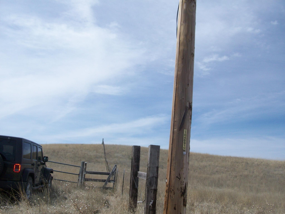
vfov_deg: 41.8
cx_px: 142
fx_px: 280
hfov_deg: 54.0
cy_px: 107
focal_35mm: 34
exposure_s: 1/515
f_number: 5.5
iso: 64
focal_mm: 5.7
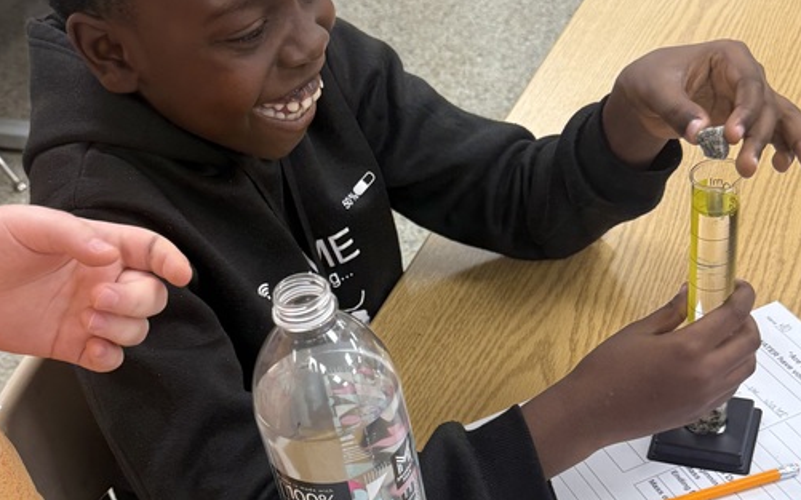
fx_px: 1135
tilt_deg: -39.1
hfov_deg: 38.8
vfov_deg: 24.7
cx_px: 342
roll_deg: +15.2
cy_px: 348
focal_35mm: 52
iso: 125
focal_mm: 6.76
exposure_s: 1/120
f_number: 1.78
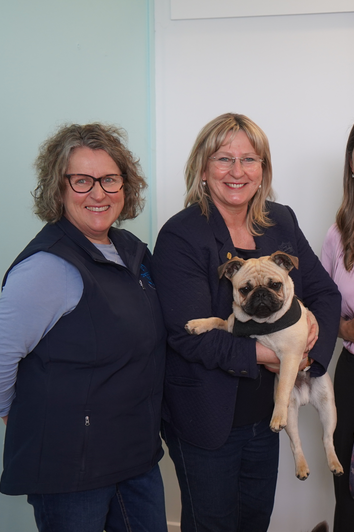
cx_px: 302
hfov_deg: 23.3
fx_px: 841
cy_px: 307
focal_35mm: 57
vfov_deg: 35.0
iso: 800
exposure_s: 1/160
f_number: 4
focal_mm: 31
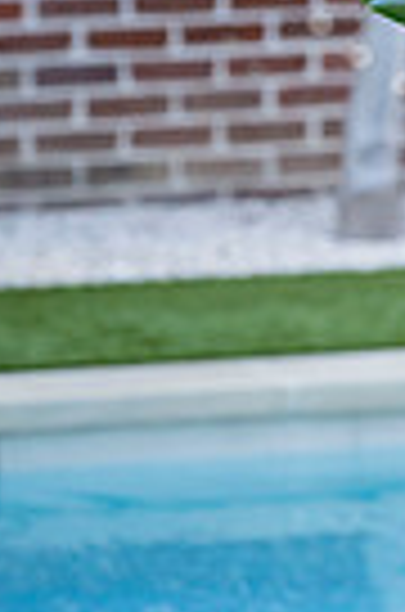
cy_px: -279
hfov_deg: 3.4
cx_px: 603
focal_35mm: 398
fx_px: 6750
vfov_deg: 5.2
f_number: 5
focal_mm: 120
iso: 400
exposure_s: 1/200
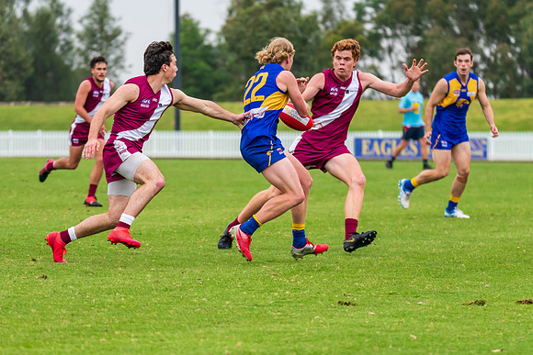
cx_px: 251
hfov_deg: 8.2
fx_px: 3720
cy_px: 203
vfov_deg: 5.5
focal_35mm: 251
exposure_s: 1/1250
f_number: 5.6
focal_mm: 220
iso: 1000
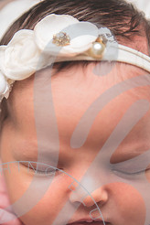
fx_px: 800
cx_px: 64
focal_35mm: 128
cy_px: 177
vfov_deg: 15.9
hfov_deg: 10.7
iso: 100
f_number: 2.8
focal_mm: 70
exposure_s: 1/100
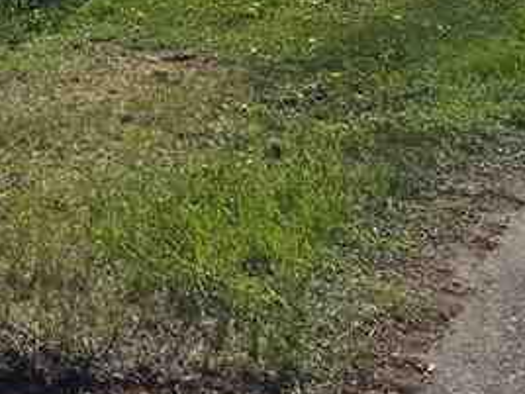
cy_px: -149
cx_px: -127
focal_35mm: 62
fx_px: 940
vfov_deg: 21.0
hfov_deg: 27.0
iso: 50
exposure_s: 1/4373
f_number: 2.2
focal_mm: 2.2
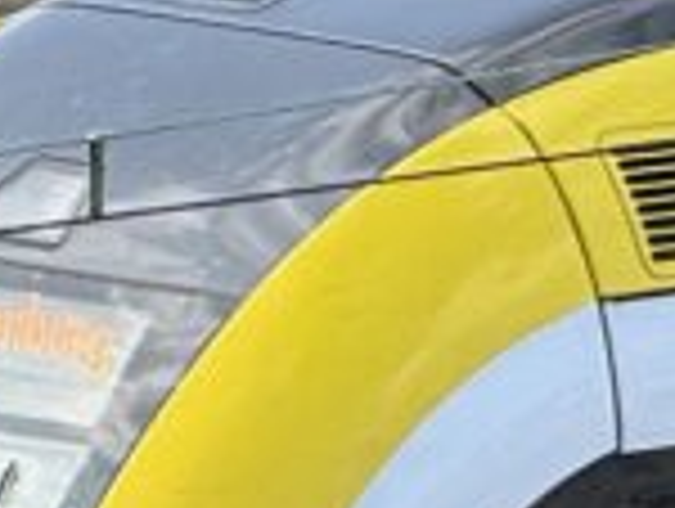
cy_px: 782
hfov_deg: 2.4
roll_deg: -1.1
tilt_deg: -9.5
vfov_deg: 1.8
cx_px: 724
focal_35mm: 819
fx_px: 15996
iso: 50
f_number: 2.8
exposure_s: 1/277
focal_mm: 15.66
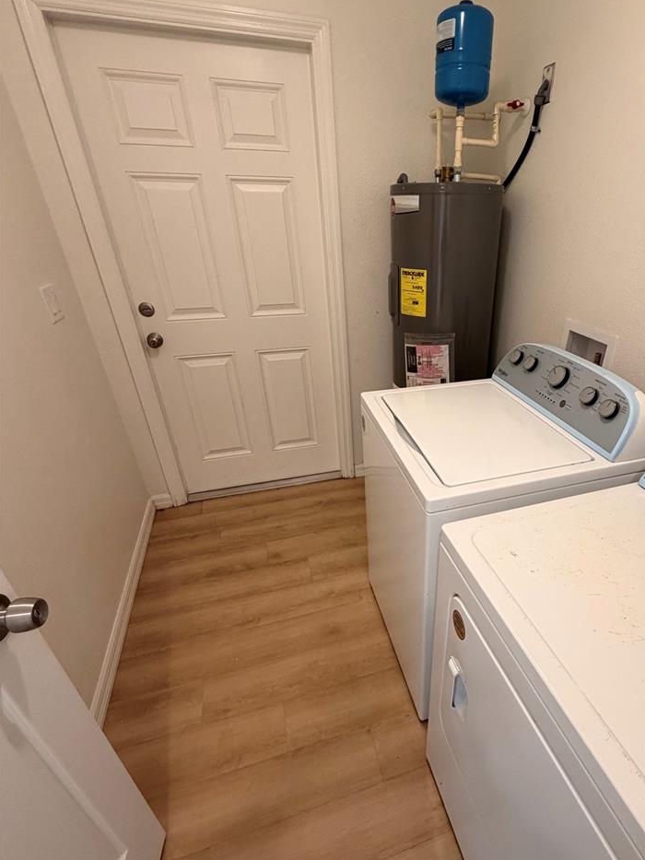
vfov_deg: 87.5
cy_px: 473
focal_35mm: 18
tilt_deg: -31.8
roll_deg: -1.6
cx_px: 411
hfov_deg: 70.2
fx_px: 447
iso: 320
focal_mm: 2.22
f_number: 2.2
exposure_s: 1/60
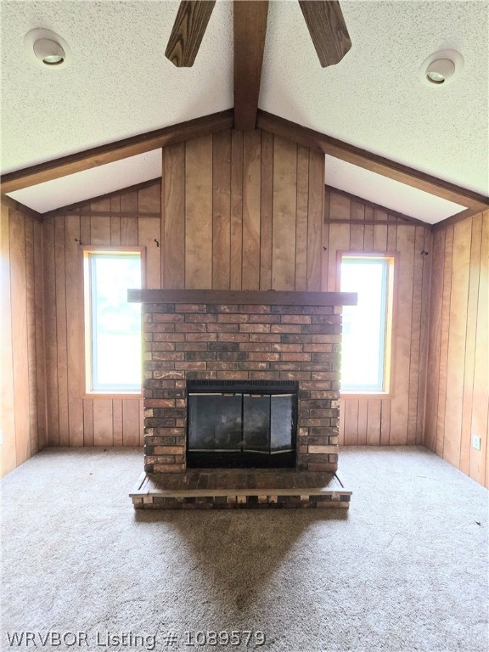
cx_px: 244
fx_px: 245
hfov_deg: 89.9
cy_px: 326
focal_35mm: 13
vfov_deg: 106.2
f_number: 2.2
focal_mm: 2.2
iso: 500
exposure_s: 1/100
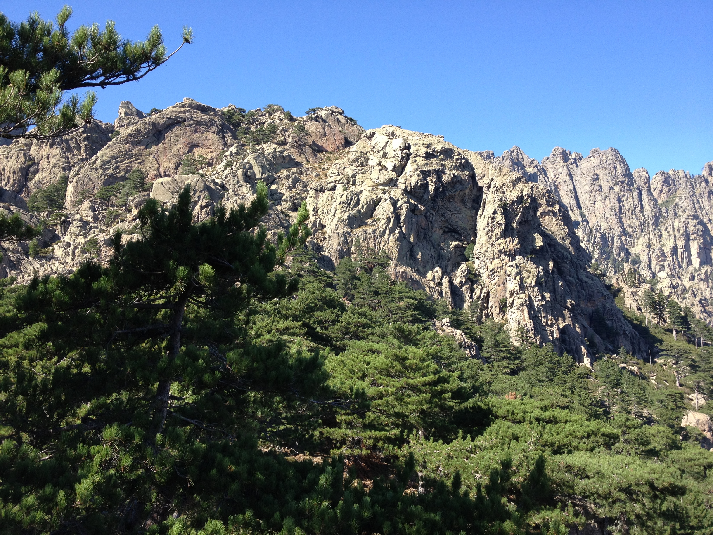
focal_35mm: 35
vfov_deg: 40.7
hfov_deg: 52.6
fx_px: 721
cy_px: 268
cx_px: 356
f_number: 2.4
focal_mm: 4.28
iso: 64
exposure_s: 1/606
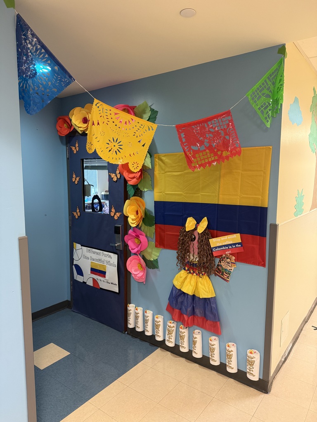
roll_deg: -0.4
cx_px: 158
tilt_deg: -5.9
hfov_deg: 56.8
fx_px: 293
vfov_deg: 71.6
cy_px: 211
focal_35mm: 24
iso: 200
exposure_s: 1/44
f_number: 1.78
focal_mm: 6.76
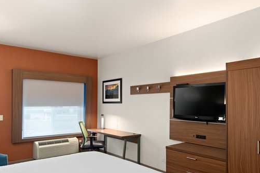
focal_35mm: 27
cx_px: 121
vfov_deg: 47.1
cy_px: 116
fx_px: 195
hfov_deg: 67.3
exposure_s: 1/2
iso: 250
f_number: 8
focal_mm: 17
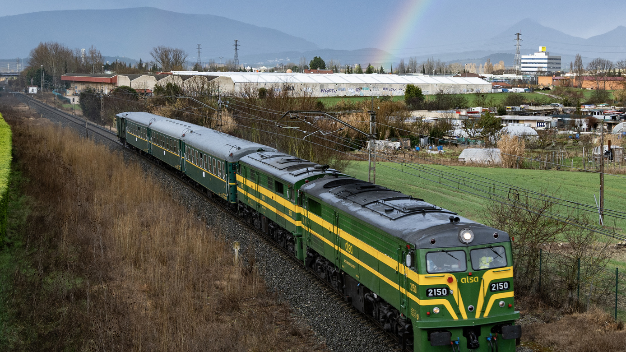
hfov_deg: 35.4
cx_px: 384
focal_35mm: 59
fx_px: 975
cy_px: 151
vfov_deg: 20.5
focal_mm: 27
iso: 200
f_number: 5
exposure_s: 1/250
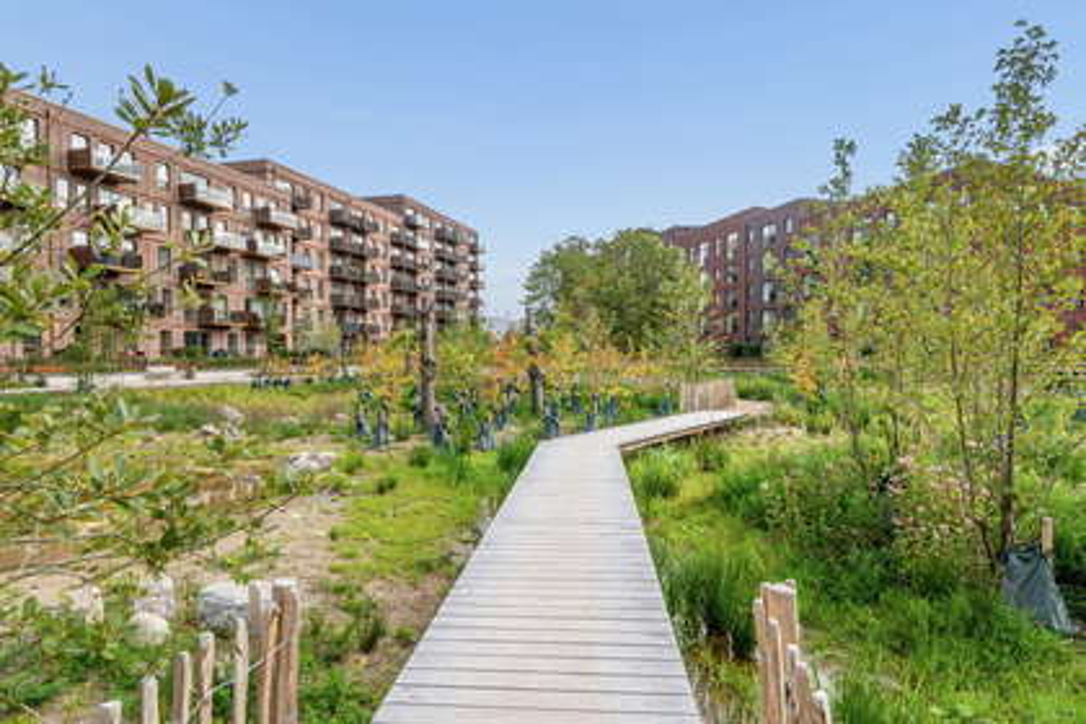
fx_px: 701
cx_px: 543
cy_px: 362
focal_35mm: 23
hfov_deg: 75.5
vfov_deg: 54.6
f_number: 8
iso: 200
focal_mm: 15.5
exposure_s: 1/250
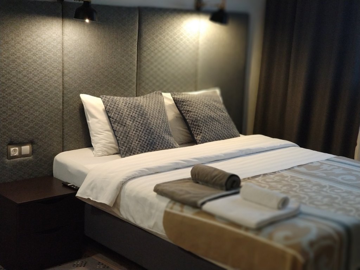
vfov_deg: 28.0
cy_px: 135
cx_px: 180
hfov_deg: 36.8
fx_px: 541
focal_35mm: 52
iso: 800
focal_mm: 6.06
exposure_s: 1/33
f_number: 2.6
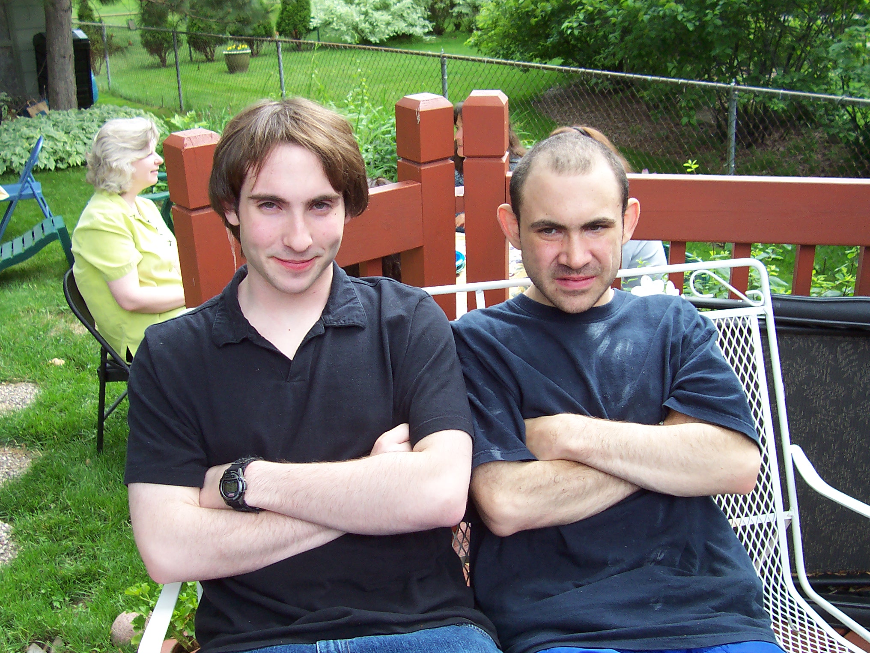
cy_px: 326
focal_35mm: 37
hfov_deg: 50.1
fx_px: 930
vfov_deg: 38.7
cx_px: 435
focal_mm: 5.6
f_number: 2.8
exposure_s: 1/125
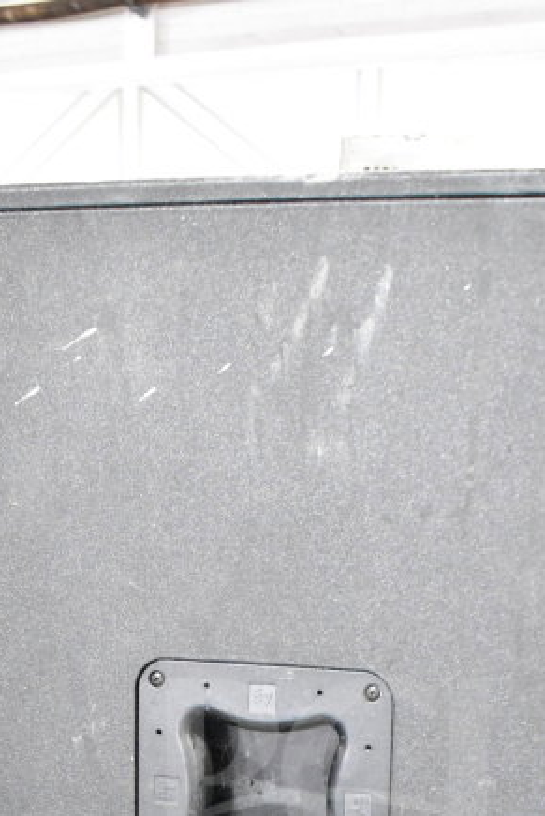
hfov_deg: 20.6
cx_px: 326
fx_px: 1499
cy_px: 826
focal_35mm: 66
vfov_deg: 28.5
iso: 6400
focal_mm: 21
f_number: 4.5
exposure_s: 1/80
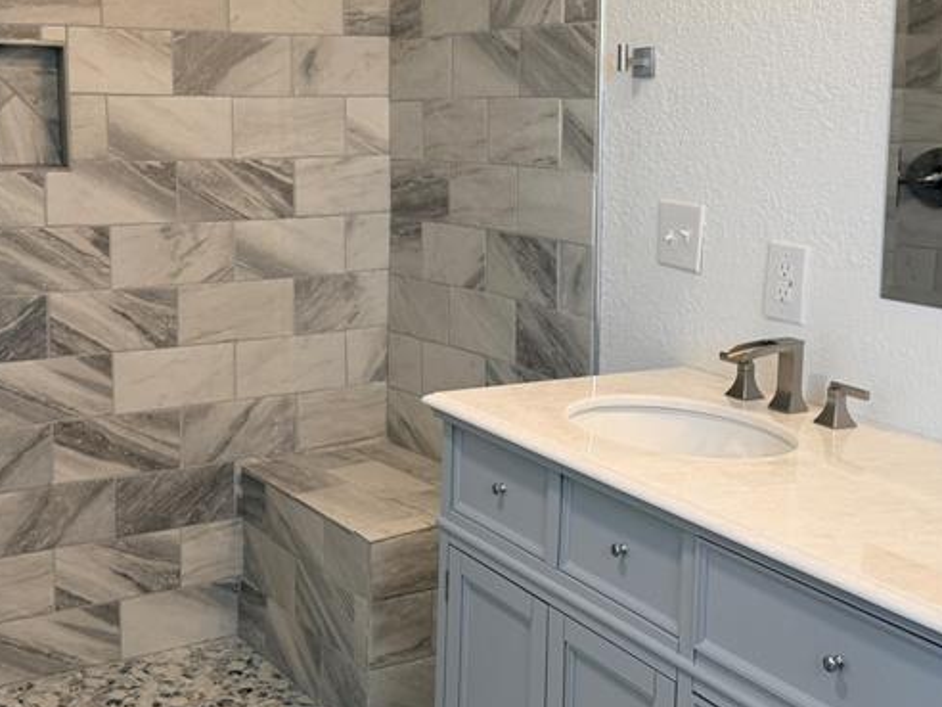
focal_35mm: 50
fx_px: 1361
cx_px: 446
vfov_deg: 29.0
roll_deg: -0.8
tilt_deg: -7.3
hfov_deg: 38.2
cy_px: 268
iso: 160
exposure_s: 1/120
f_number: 1.78
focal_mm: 6.76
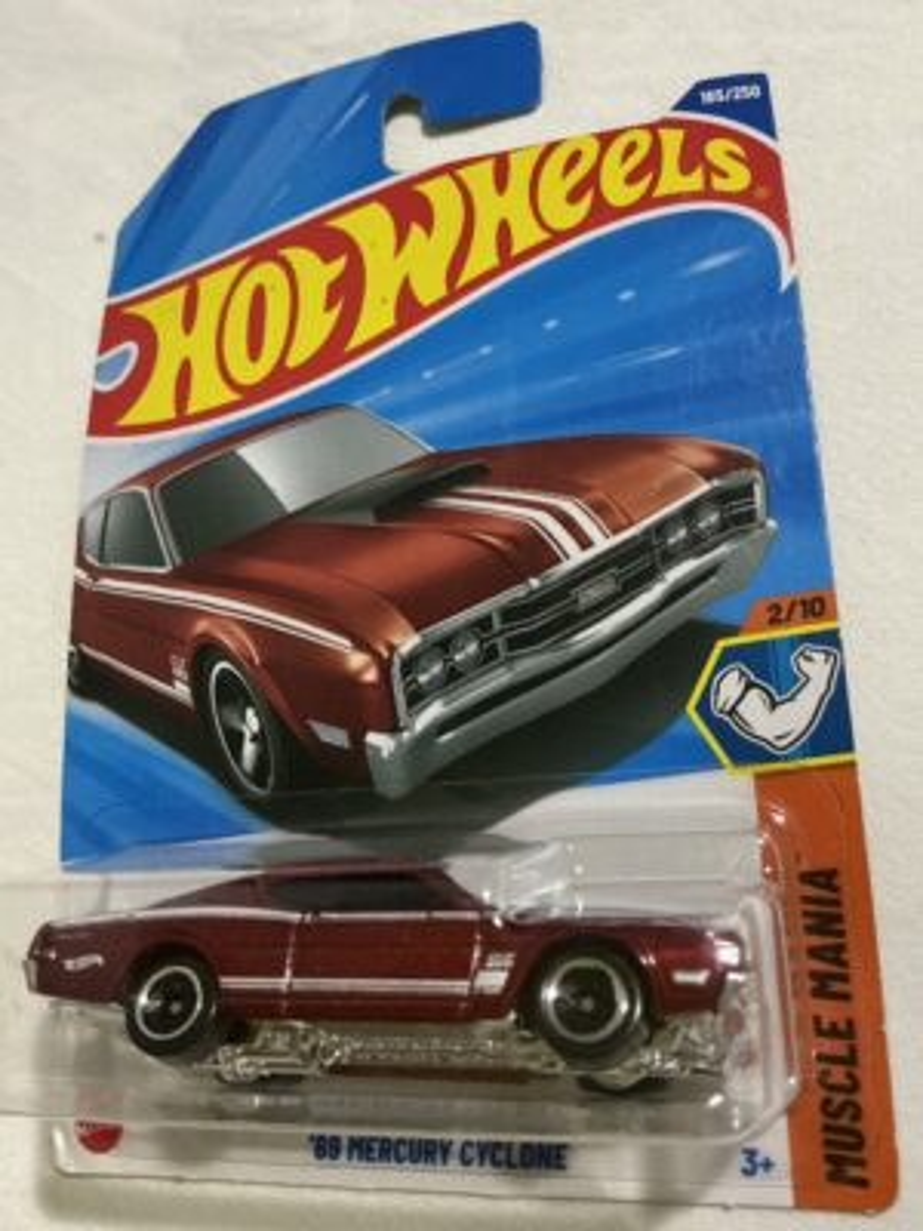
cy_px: 616
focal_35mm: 29
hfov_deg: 48.2
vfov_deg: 61.7
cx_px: 462
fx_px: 1031
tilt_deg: -63.6
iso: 400
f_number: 1.8
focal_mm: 3
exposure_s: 1/30
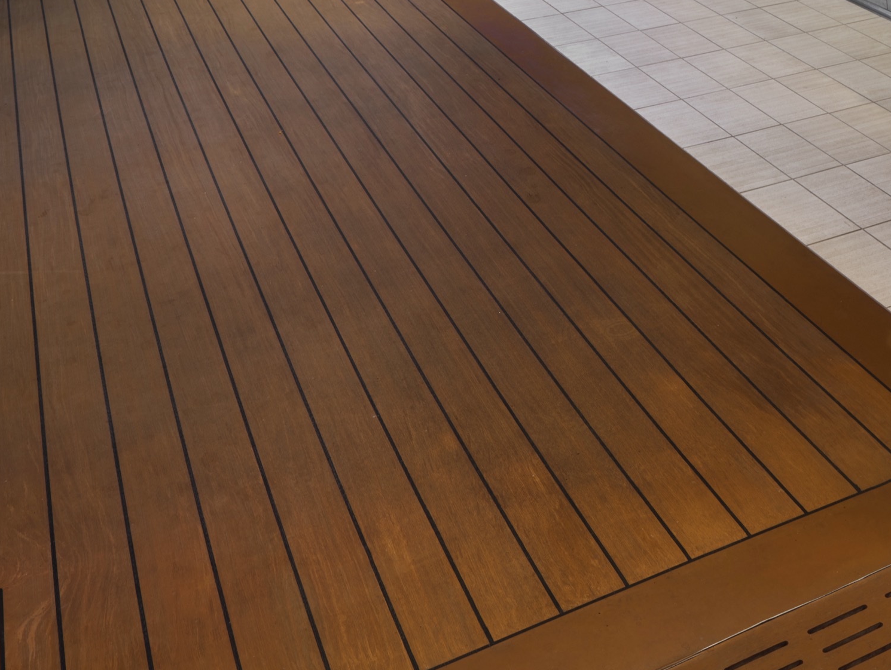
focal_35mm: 51
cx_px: 792
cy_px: -157
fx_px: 1314
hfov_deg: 35.4
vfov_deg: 25.4
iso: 100
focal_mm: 24
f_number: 10
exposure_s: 1.5
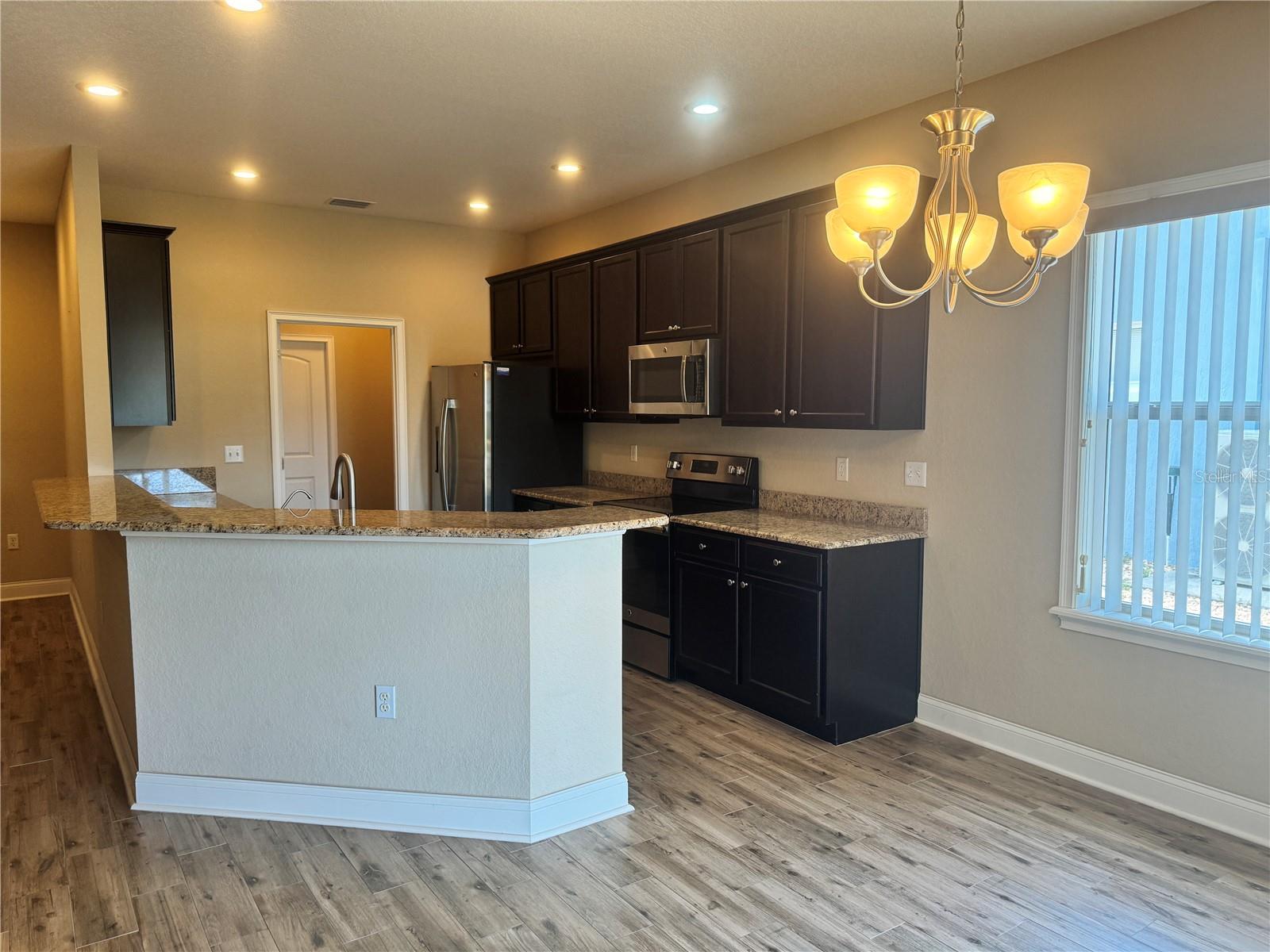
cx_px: 635
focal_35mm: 24
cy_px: 476
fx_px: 881
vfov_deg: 56.8
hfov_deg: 71.6
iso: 160
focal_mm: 6.76
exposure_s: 1/120
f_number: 1.78
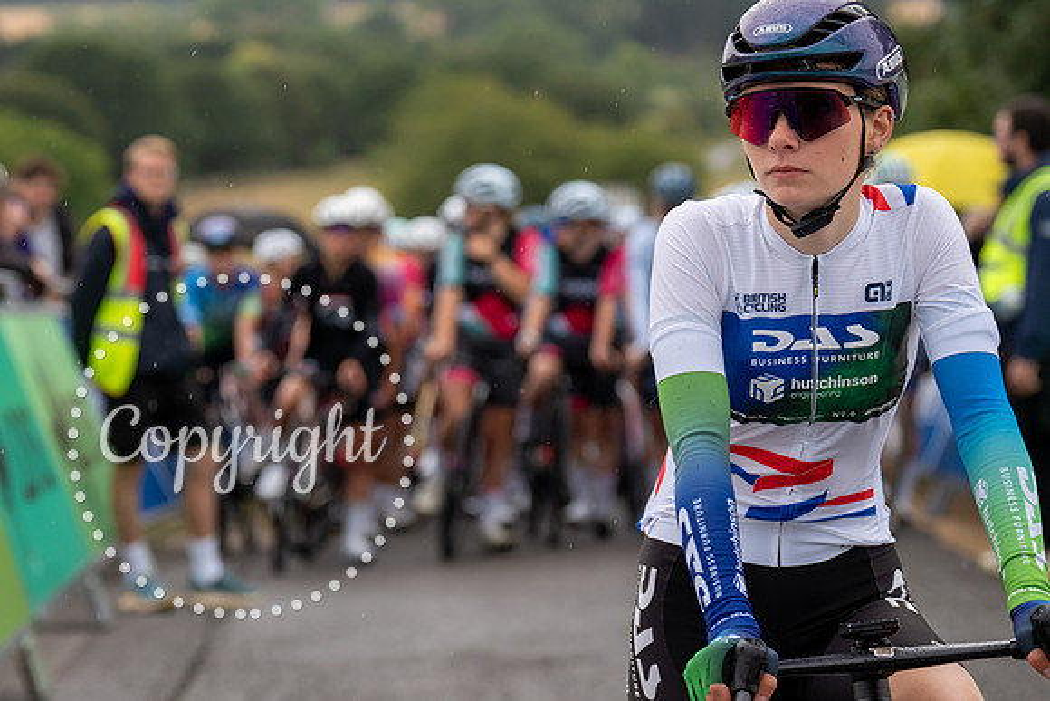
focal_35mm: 152
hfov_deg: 13.4
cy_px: 289
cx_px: 251
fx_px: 4437
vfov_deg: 9.0
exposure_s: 1/1000
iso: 400
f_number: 3.5
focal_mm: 94
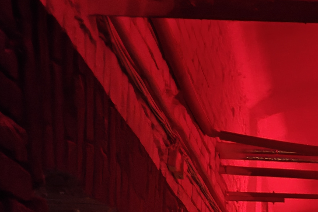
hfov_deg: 23.4
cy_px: 367
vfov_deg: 14.6
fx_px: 733
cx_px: 323
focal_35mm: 83
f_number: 1.6
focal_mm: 6.06
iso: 8000
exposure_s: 1/6
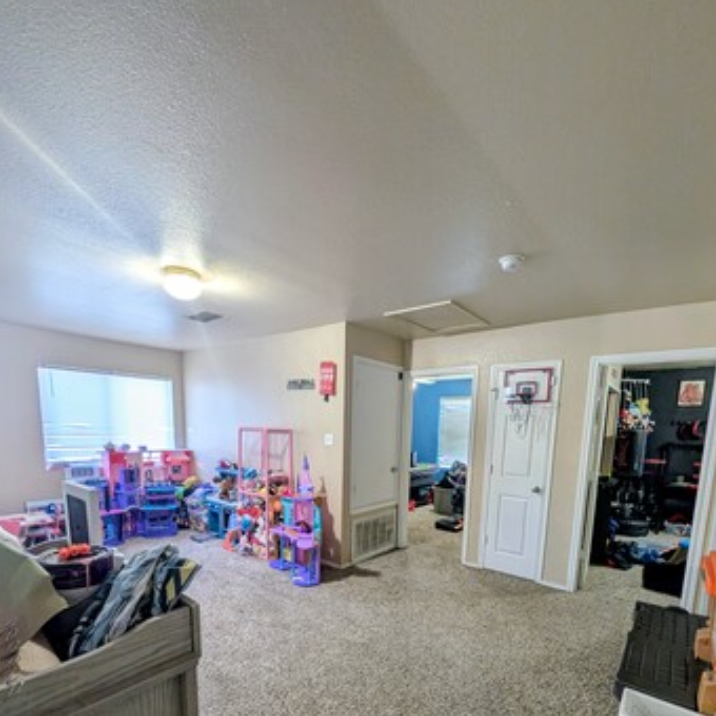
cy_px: 484
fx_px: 351
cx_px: 365
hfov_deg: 91.1
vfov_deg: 87.5
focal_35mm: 15
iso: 59
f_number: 1.7
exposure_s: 1/40
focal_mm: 2.02
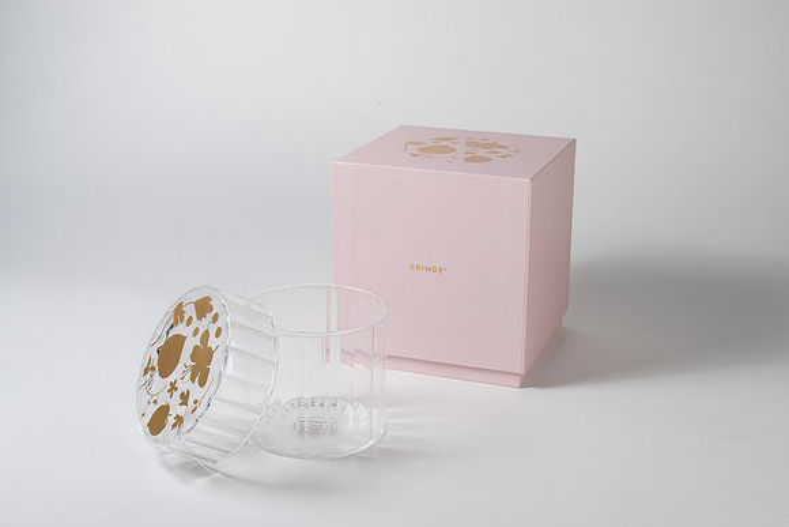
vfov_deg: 26.6
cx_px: 394
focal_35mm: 51
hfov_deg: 39.0
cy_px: 264
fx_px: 1113
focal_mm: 50
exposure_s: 1/200
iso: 100
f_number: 16
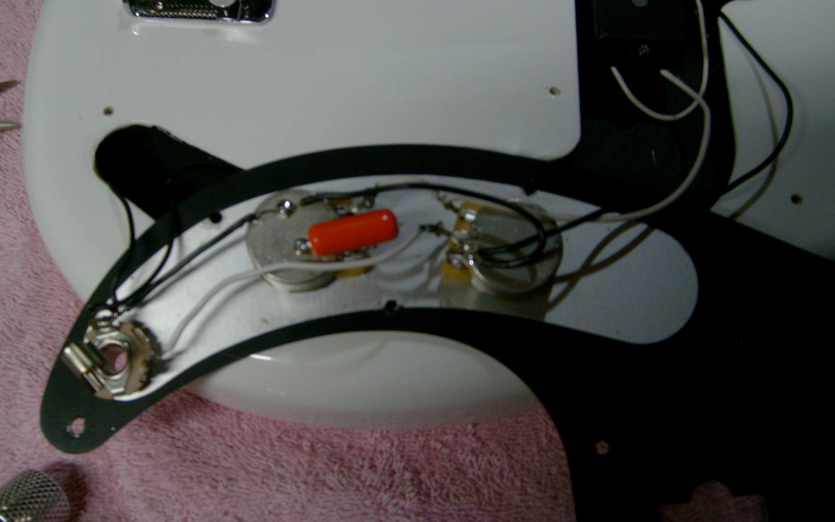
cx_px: 412
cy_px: 268
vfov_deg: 33.6
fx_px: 865
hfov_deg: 51.5
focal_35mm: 38
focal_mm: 5.8
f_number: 2.8
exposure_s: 1/30
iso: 100
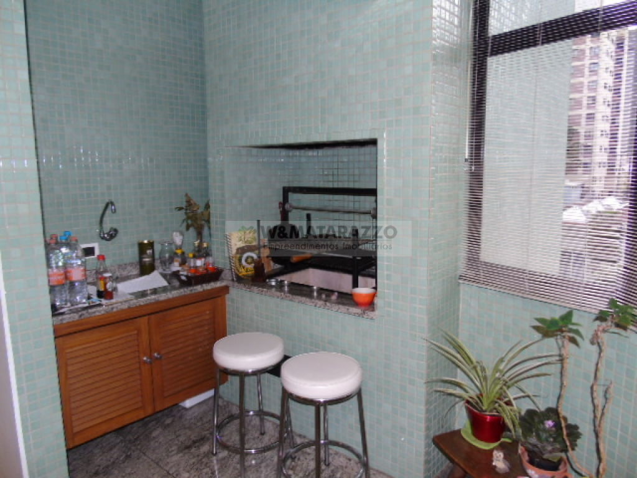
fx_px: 460
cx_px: 318
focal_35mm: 25
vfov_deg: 54.9
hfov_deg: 69.4
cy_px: 239
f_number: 3.4
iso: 200
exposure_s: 1/30
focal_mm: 4.4
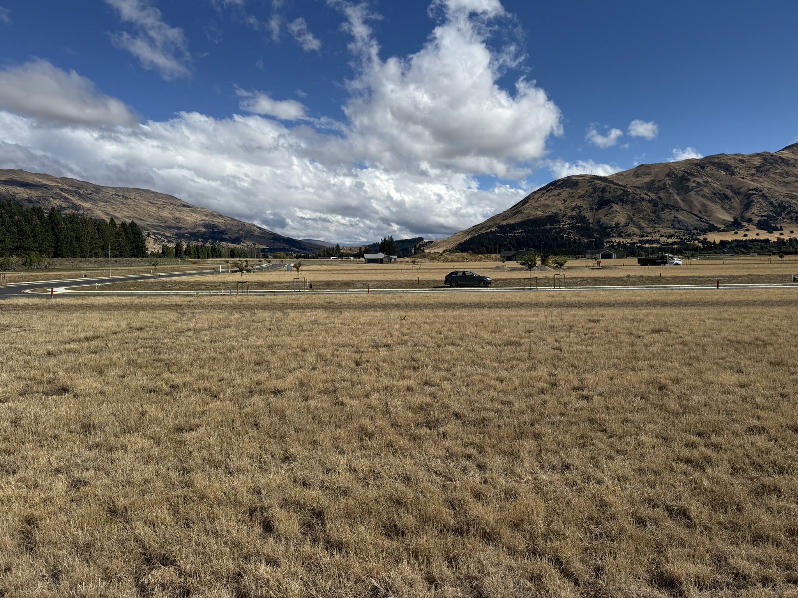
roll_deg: +0.2
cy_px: 299
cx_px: 399
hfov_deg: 71.6
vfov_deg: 56.8
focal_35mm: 24
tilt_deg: -3.6
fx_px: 553
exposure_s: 1/9091
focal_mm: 6.76
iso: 80
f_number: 1.78
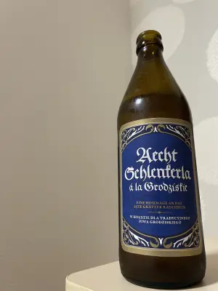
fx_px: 218
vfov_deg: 67.3
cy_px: 146
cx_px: 109
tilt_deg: +14.2
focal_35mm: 26
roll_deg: +0.4
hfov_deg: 53.1
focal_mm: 4.2
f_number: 1.6
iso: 250
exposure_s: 1/60
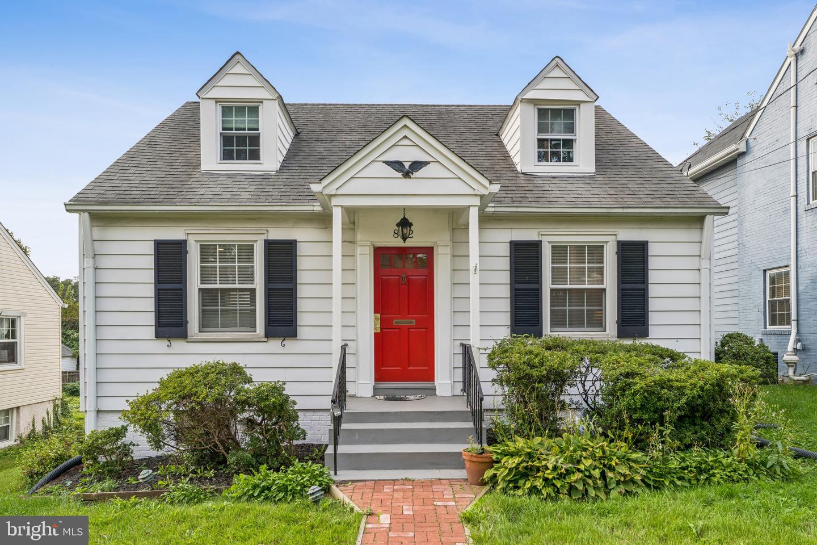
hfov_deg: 79.4
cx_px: 408
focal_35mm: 22
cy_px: 272
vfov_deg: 57.9
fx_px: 492
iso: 200
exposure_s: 1/320
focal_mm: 21.7
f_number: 5.6
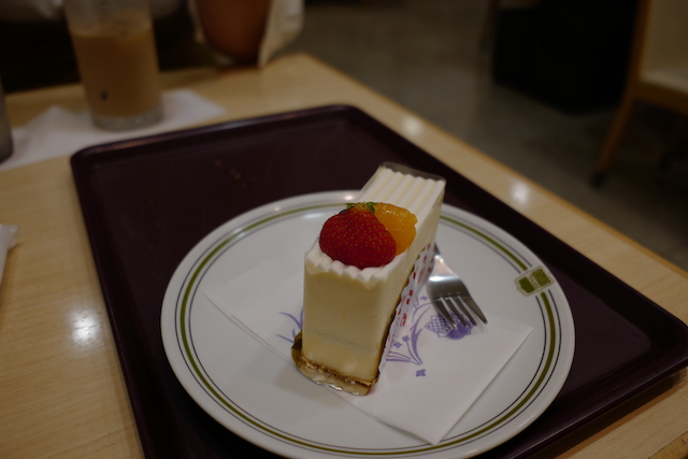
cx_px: 344
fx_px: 516
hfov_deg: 67.4
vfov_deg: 48.0
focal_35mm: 27
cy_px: 230
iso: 160
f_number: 2.8
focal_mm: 18
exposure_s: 1/50
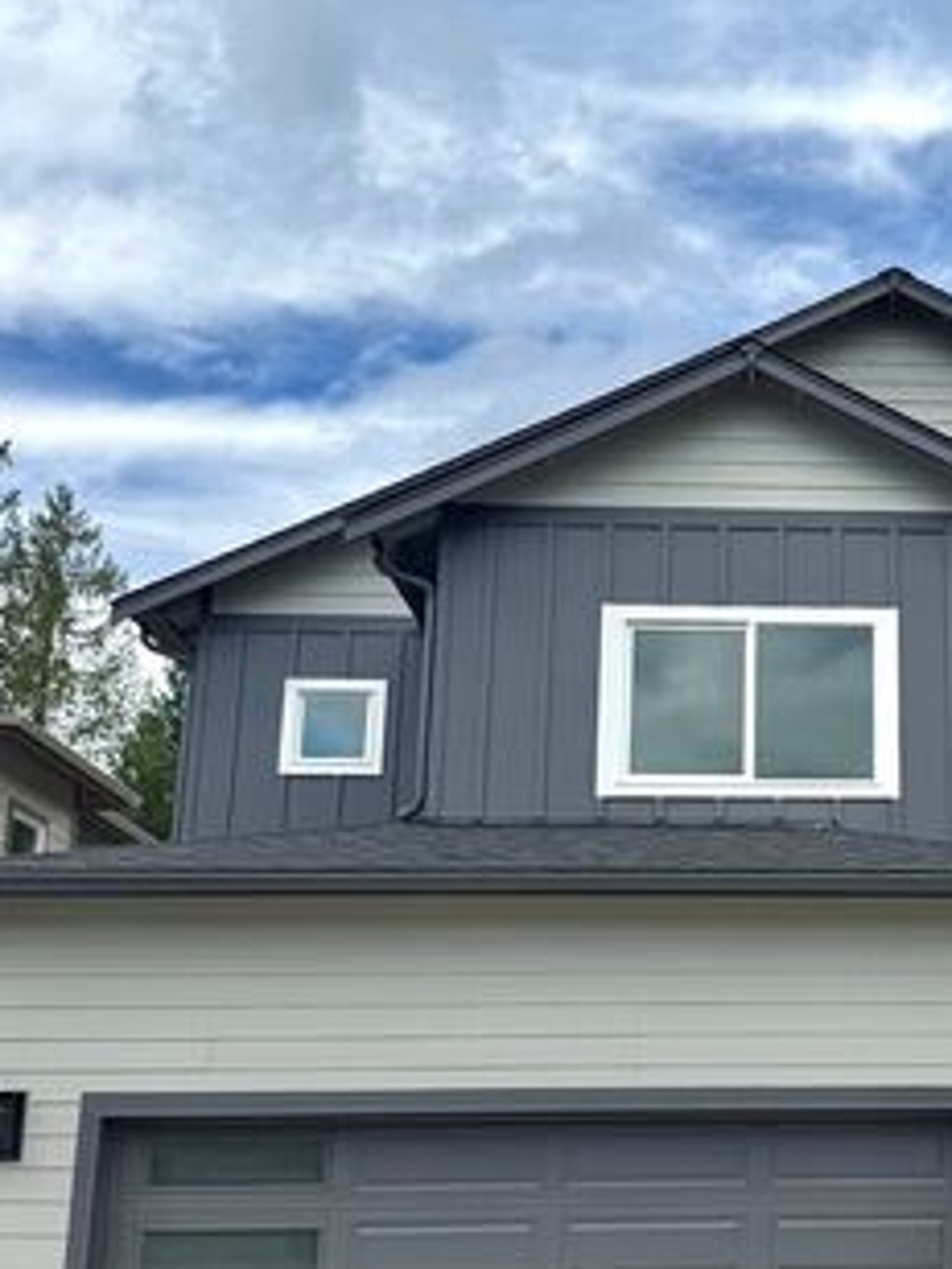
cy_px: 707
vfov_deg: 36.8
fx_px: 1907
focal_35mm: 52
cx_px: 886
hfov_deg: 26.9
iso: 80
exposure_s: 1/4310
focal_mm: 6.76
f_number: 1.78
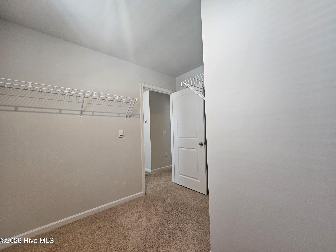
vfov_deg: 89.9
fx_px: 126
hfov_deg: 106.2
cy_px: 126
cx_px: 168
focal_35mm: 13
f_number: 2.2
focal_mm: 2.2
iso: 200
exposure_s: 1/60
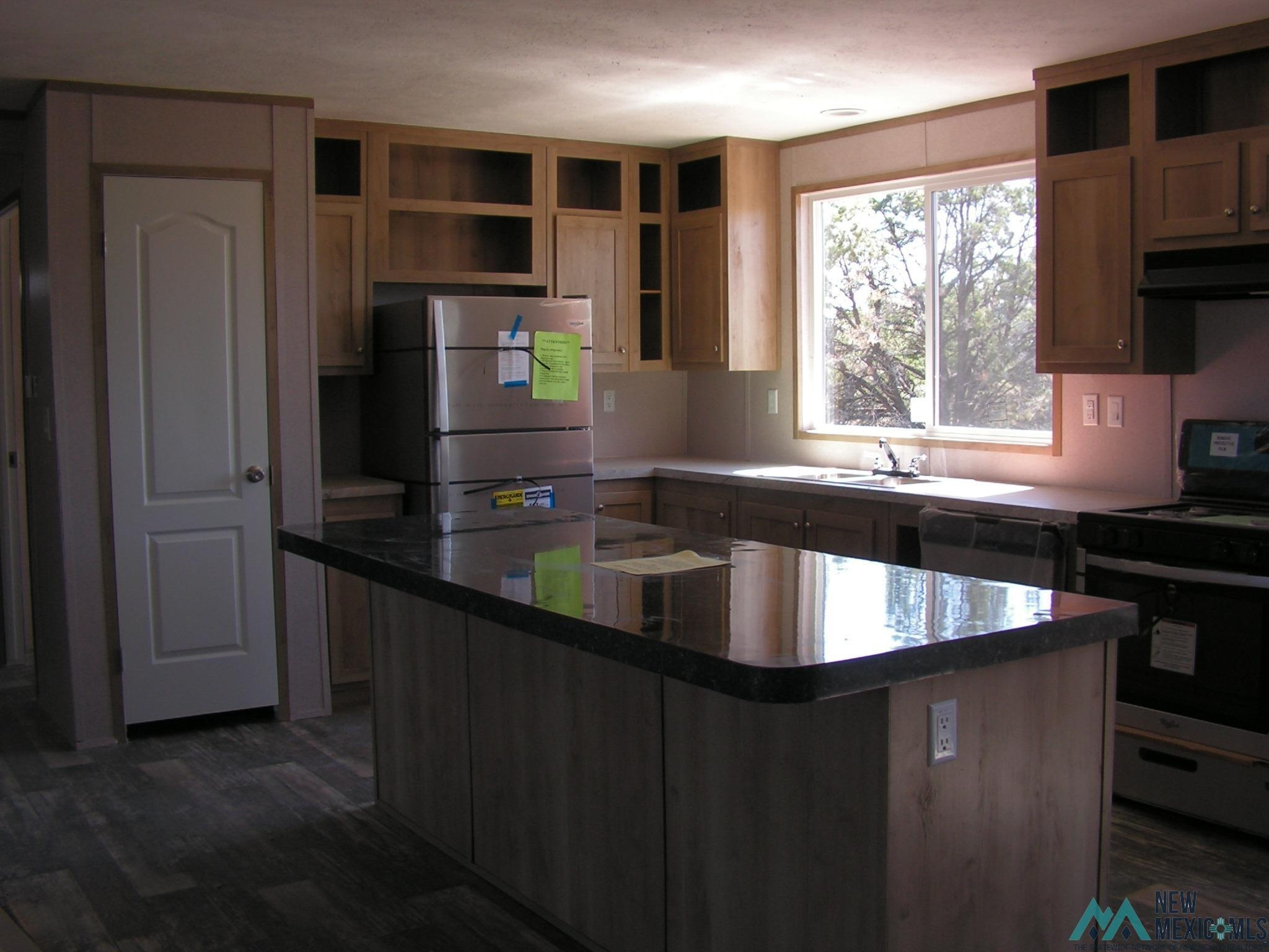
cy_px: 476
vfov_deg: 39.7
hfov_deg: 51.4
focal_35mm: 36
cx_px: 634
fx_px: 1320
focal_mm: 6
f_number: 3.2
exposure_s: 1/80
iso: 64
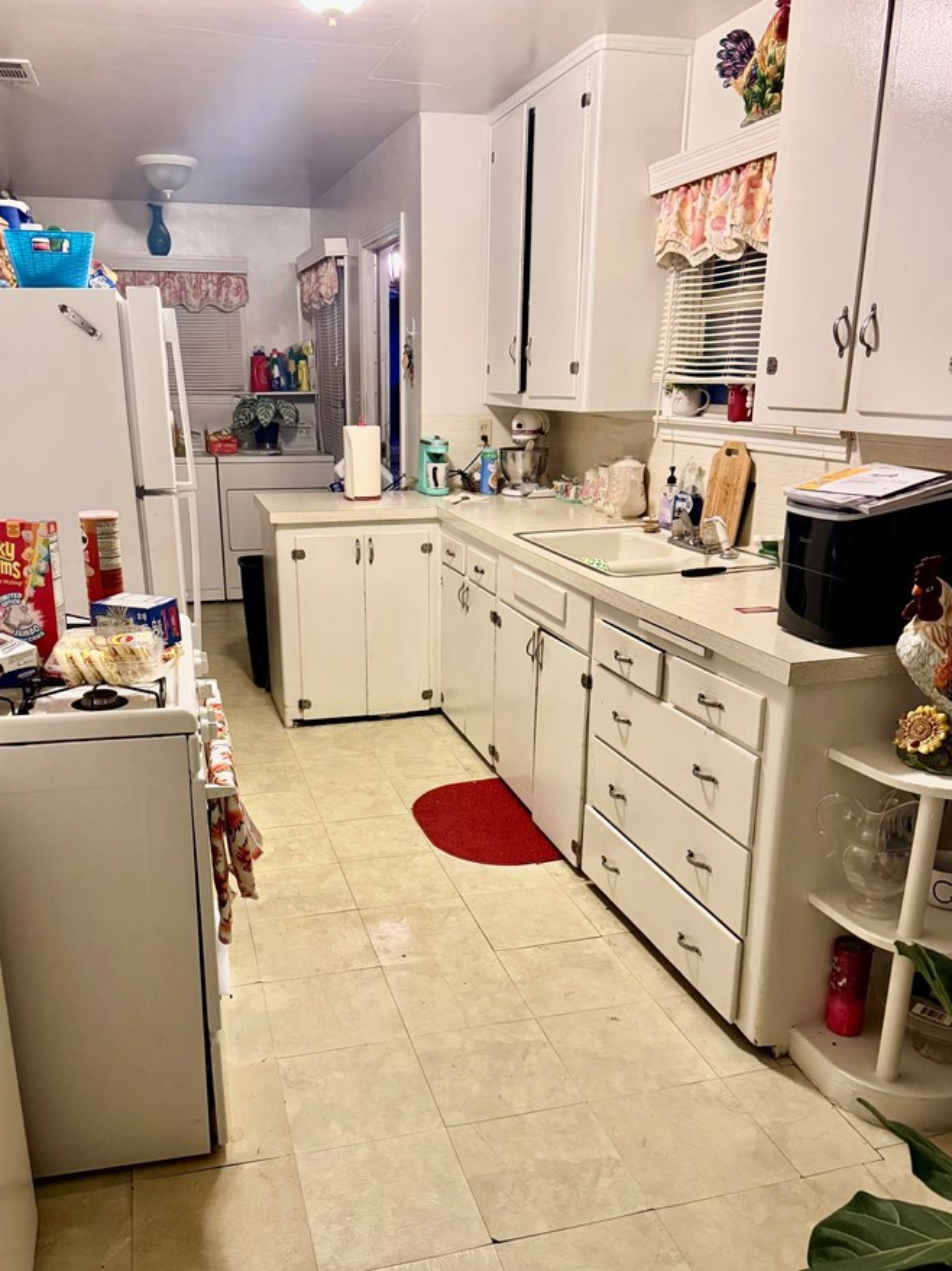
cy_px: 721
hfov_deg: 49.6
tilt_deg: -18.5
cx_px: 420
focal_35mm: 28
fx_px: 1027
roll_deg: +0.7
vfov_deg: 63.2
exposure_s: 1/60
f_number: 1.78
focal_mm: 6.76
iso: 400
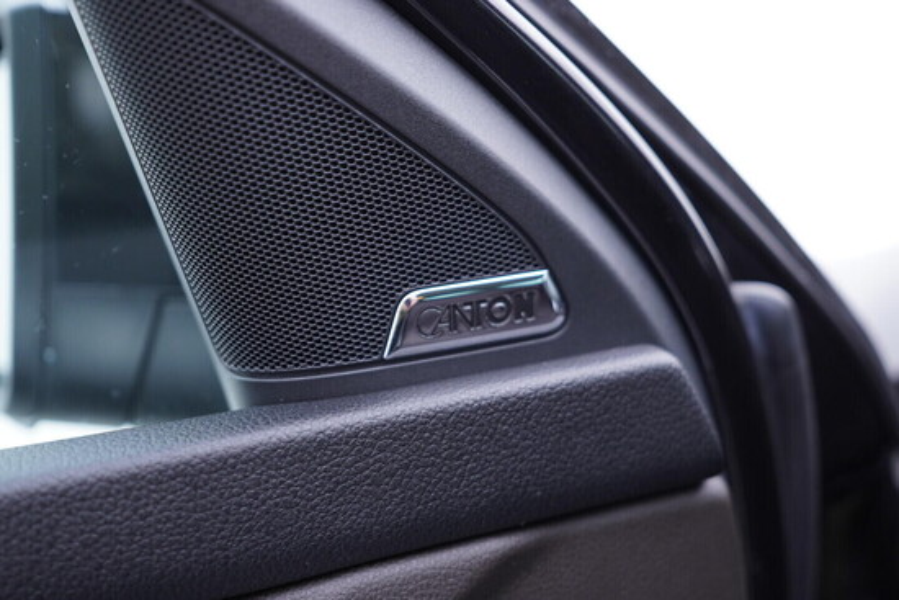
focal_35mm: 36
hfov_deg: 53.1
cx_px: 450
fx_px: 899
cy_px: 300
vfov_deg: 36.9
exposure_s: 1/40
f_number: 2.8
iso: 250
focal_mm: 24
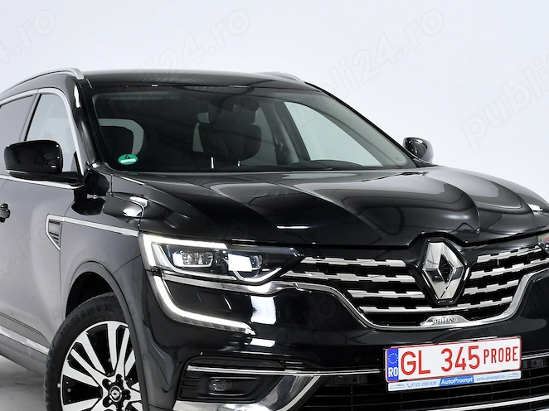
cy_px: 267
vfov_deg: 19.8
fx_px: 1173
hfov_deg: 26.3
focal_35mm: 74
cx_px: 257
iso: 1000
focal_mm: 34
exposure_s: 1/15
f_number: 5.6
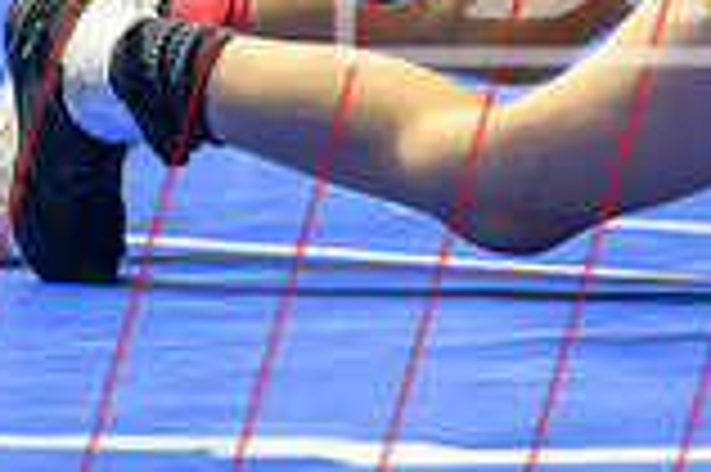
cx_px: 1170
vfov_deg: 2.0
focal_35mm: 697
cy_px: -7
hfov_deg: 3.0
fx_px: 13751
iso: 4500
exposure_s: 1/800
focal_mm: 190
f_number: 2.8
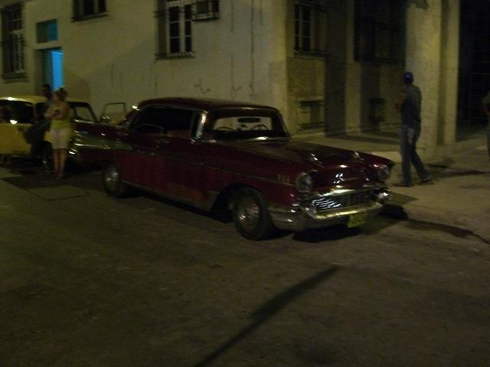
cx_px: 245
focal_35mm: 38
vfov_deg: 37.7
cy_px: 184
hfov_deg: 49.0
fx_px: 538
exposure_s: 1/15
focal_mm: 7.9
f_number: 2.8
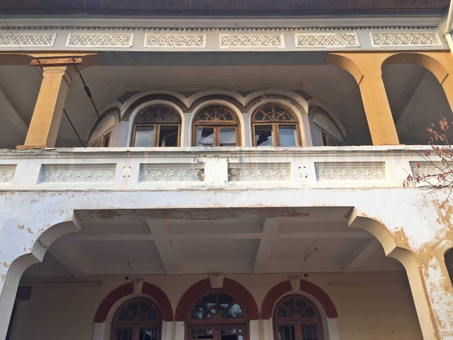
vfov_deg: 48.2
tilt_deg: +30.7
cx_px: 226
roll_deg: -0.4
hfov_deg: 61.7
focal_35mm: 29
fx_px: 380
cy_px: 170
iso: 50
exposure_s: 1/100
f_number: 2.2
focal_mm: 4.15
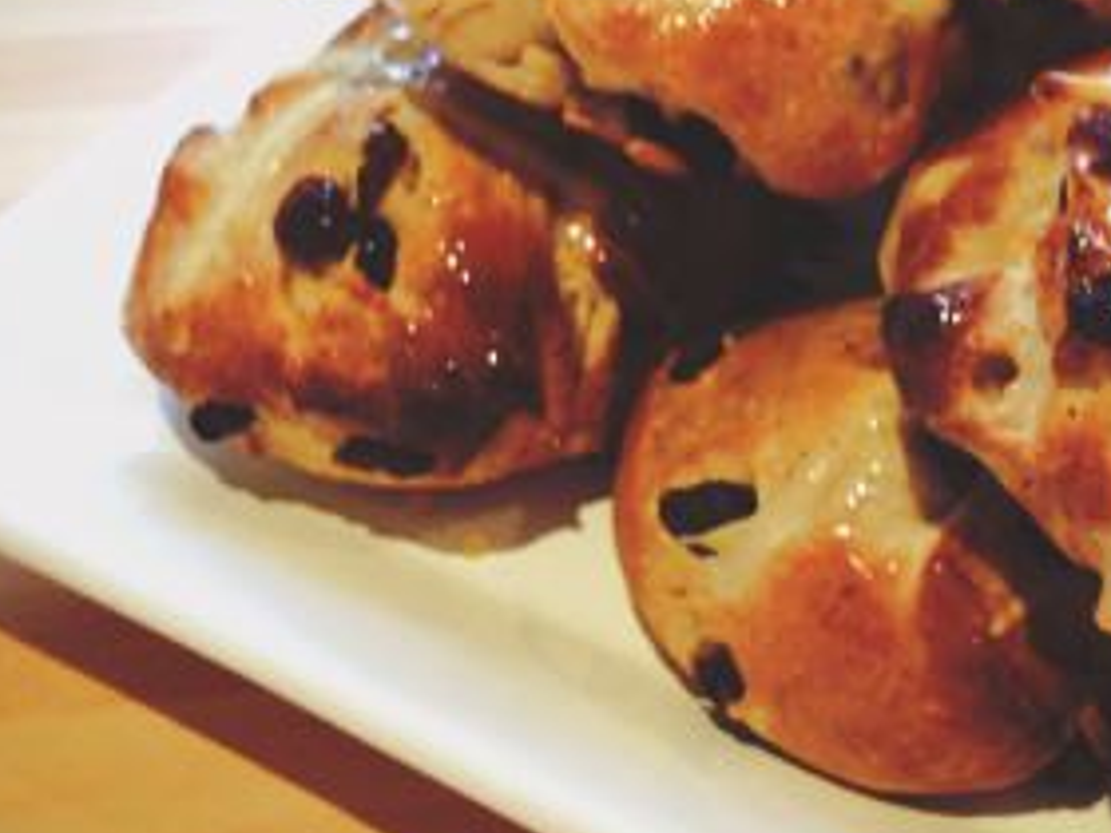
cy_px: 262
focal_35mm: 80
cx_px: 845
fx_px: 2568
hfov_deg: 24.1
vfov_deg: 18.4
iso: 50
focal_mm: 4.28
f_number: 2.4
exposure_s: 1/20
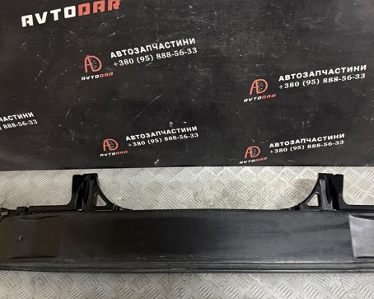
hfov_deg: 54.1
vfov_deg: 44.5
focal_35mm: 33
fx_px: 365
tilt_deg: -39.8
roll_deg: +0.0
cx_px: 208
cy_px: 164
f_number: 1.78
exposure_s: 1/60
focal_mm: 6.76
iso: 640
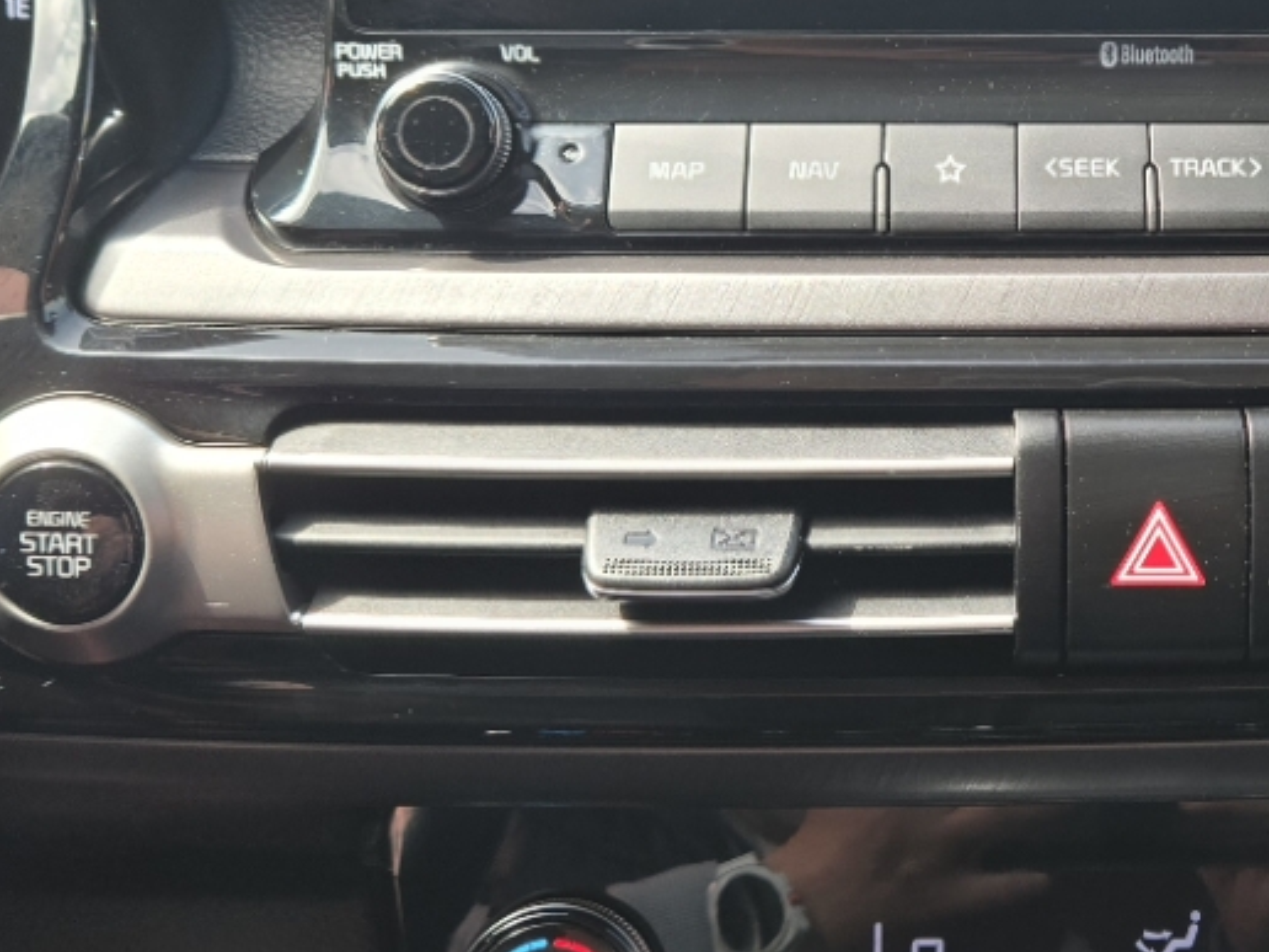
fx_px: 2090
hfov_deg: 32.3
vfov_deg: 25.5
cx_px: 1117
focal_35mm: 57
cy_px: 327
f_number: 1.8
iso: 40
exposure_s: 1/120
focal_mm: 5.4
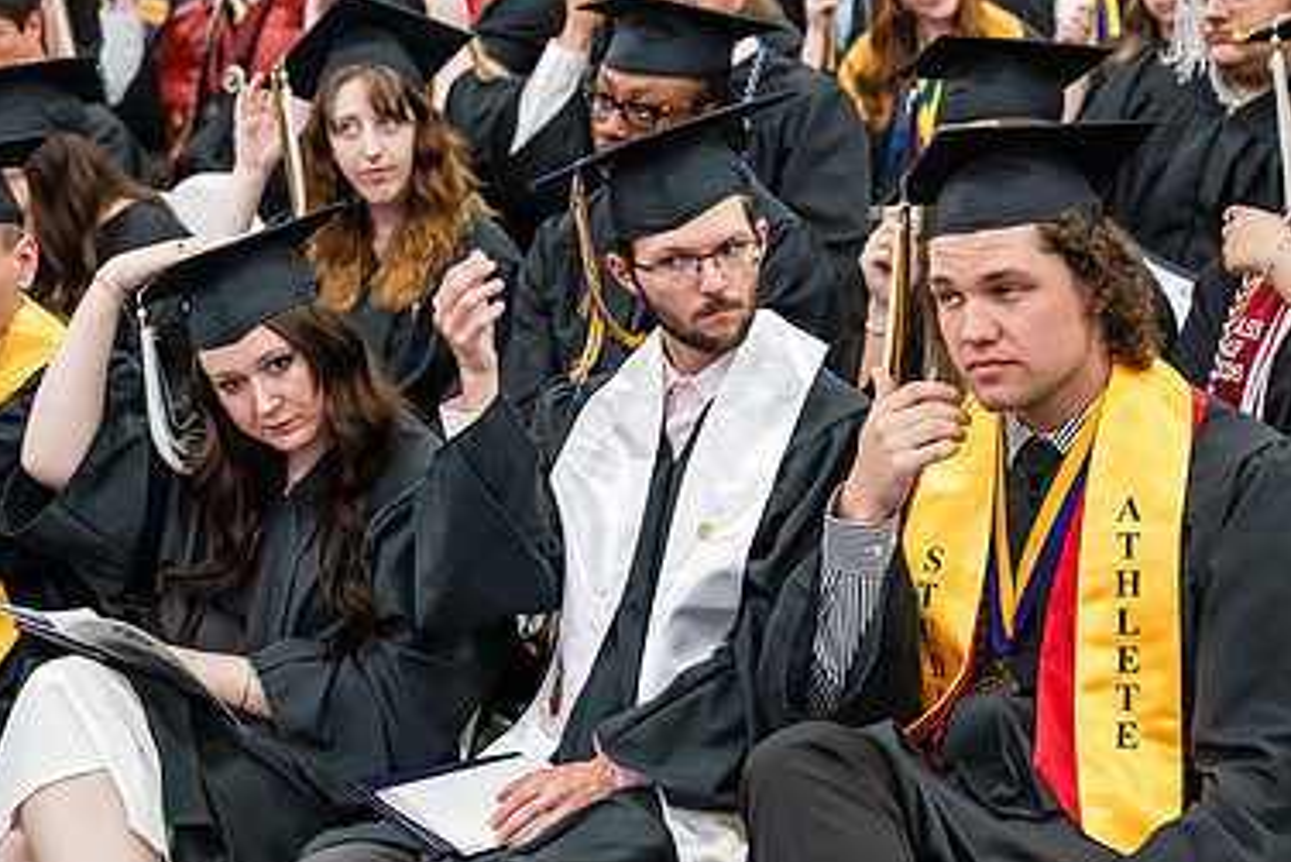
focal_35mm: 108
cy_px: 428
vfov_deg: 12.7
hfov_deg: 18.9
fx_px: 3874
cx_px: 433
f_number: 3.5
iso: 4000
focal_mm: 70
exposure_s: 1/200
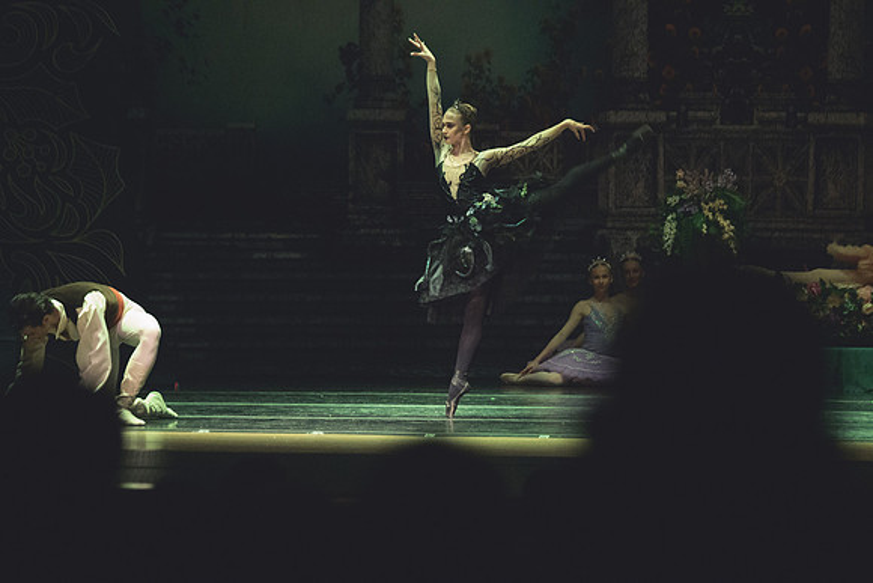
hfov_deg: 11.0
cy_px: 292
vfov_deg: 7.3
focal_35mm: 187
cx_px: 436
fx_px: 4538
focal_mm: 125
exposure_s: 1/100
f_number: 2.8
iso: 12800
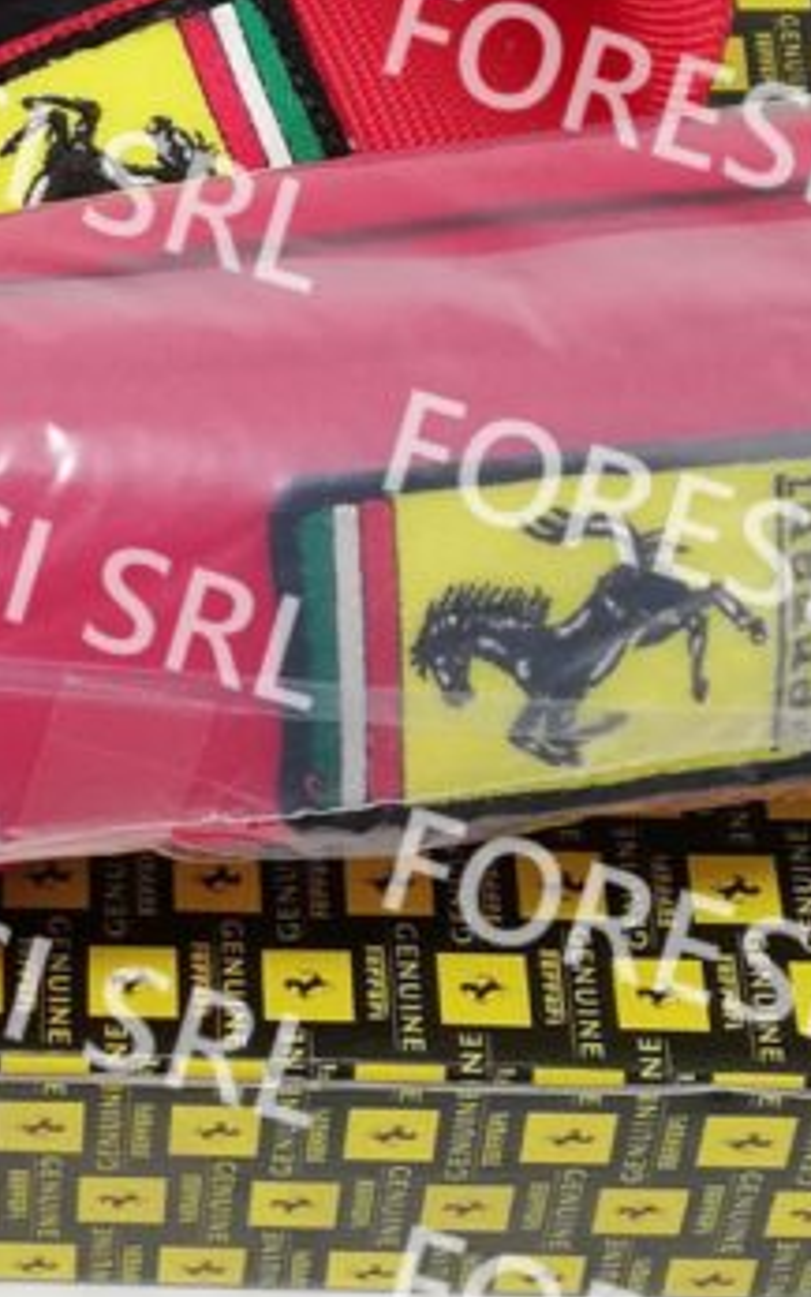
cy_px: 512
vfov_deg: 17.1
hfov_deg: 10.6
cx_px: -127
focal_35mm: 122
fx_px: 4313
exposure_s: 1/100
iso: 80
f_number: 2.2
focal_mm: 3.81
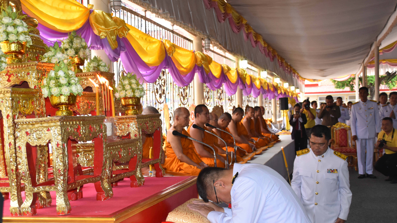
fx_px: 490
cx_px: 191
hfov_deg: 44.1
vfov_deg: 25.6
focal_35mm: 47
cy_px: 143
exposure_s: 1/100
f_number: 5
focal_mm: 27
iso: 800
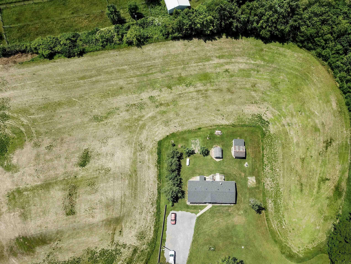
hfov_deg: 67.3
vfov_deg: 53.1
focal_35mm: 26
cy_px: 132
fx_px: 264
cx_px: 176
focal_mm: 4.73
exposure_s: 1/1400
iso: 100
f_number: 2.2
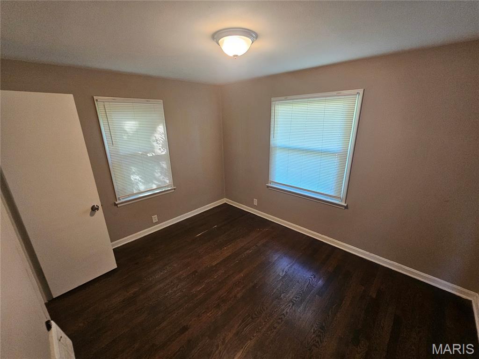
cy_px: 180
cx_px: 240
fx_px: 180
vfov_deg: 89.9
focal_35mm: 13
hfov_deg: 106.2
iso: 320
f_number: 2.2
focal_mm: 2.2
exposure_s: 1/40
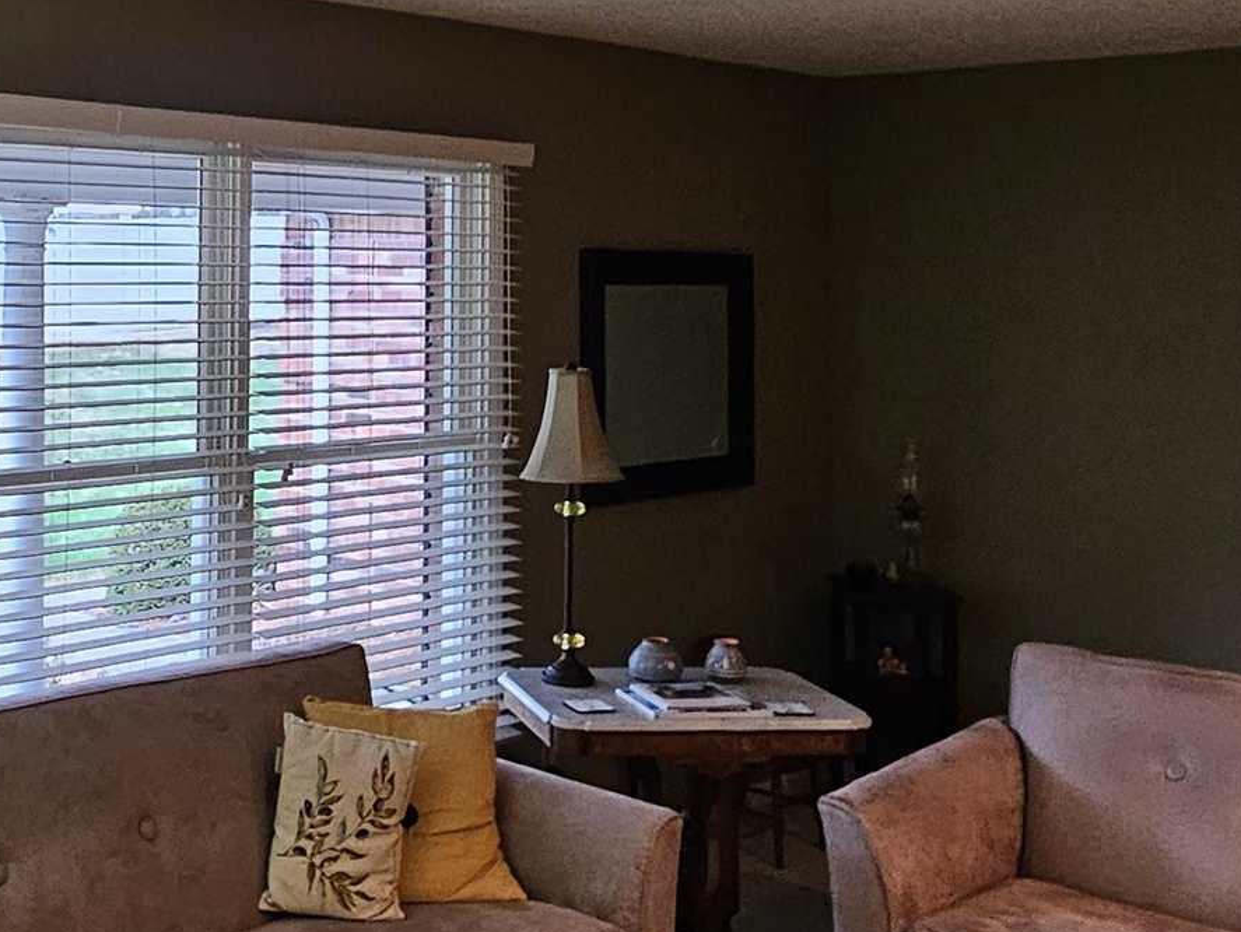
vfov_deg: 31.6
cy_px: 234
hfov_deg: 39.2
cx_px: 139
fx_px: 1614
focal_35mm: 45
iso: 320
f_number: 2.2
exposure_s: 1/60
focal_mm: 2.2
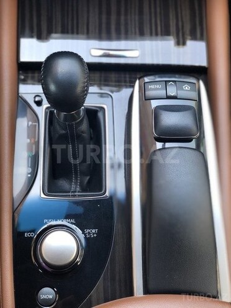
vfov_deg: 36.8
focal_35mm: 52
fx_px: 463
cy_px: 154
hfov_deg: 28.0
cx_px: 116
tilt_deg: -69.1
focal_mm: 6
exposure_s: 1/60
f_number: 2.4
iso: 64
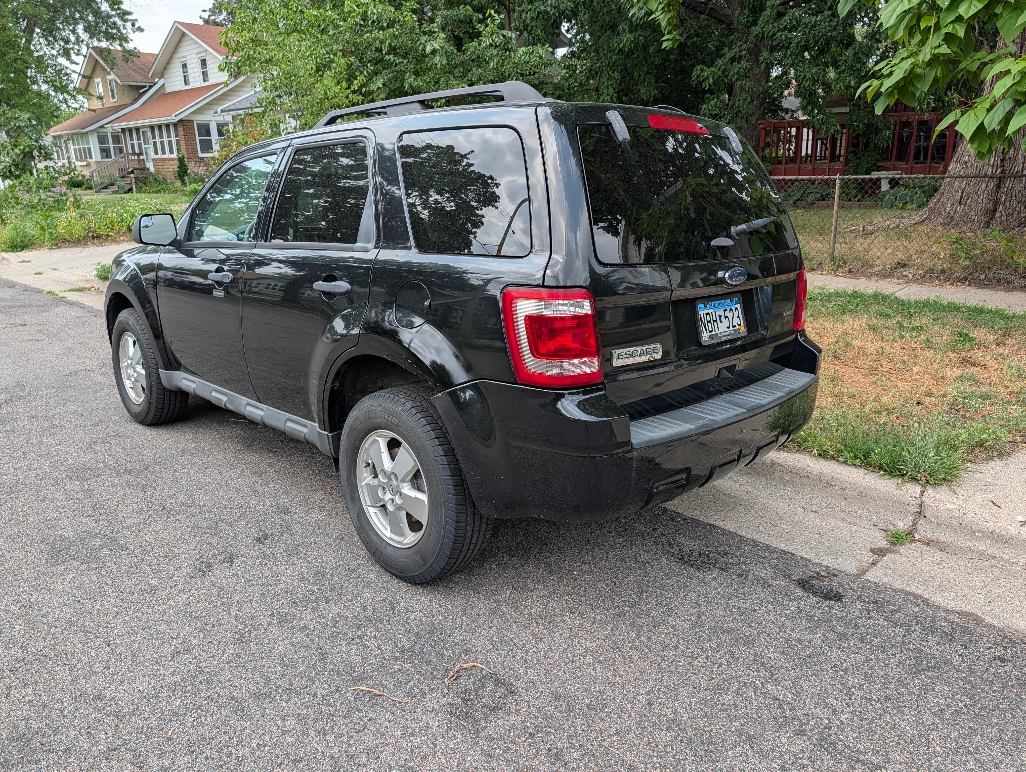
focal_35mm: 24
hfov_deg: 71.5
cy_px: 386
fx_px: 712
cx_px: 513
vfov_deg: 56.9
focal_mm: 6.9
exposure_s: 1/484
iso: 20
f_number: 1.68
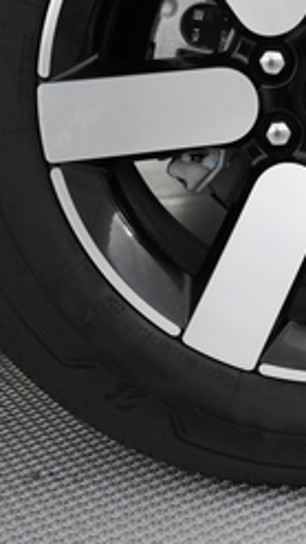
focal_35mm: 65
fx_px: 937
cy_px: 104
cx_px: 337
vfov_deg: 31.5
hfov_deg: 17.9
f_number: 2.8
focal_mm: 24
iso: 3200
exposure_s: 1/160
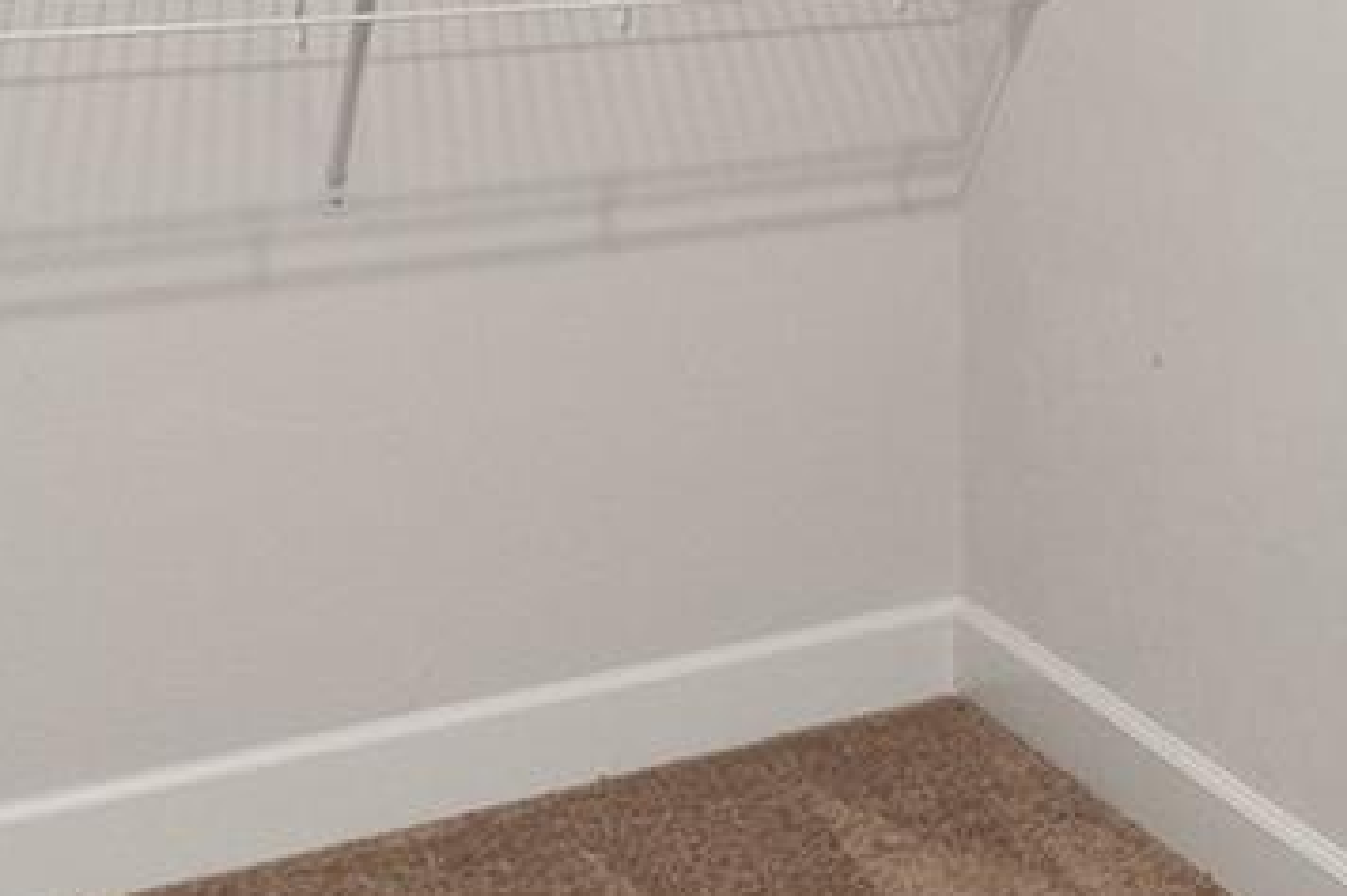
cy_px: -181
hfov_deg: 25.0
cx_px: 1983
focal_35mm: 63
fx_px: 2356
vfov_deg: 20.2
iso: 2000
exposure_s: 1/250
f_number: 2.8
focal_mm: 14
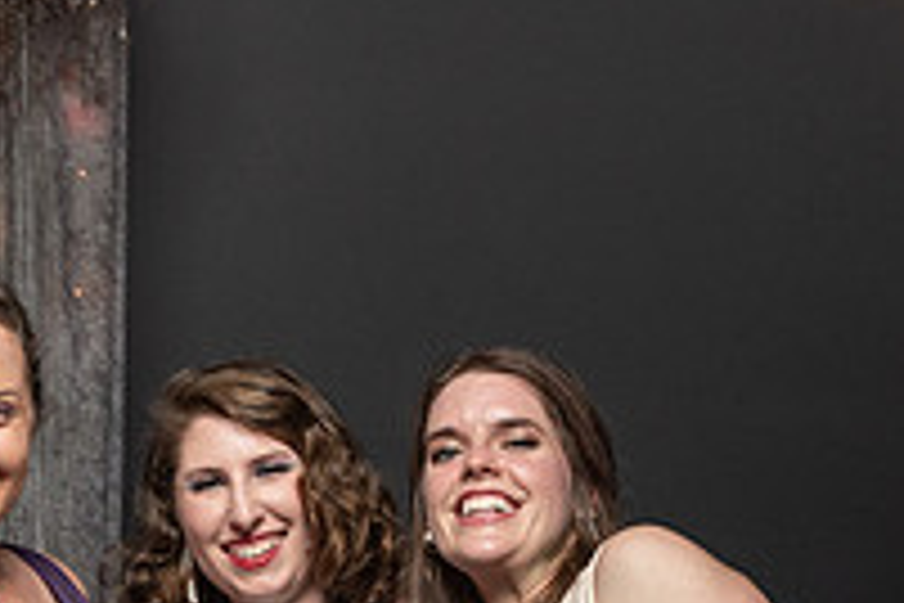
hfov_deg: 19.4
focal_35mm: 103
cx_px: 83
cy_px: 688
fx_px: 2586
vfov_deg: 13.0
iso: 1600
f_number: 5.6
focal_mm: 31
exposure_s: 1/200
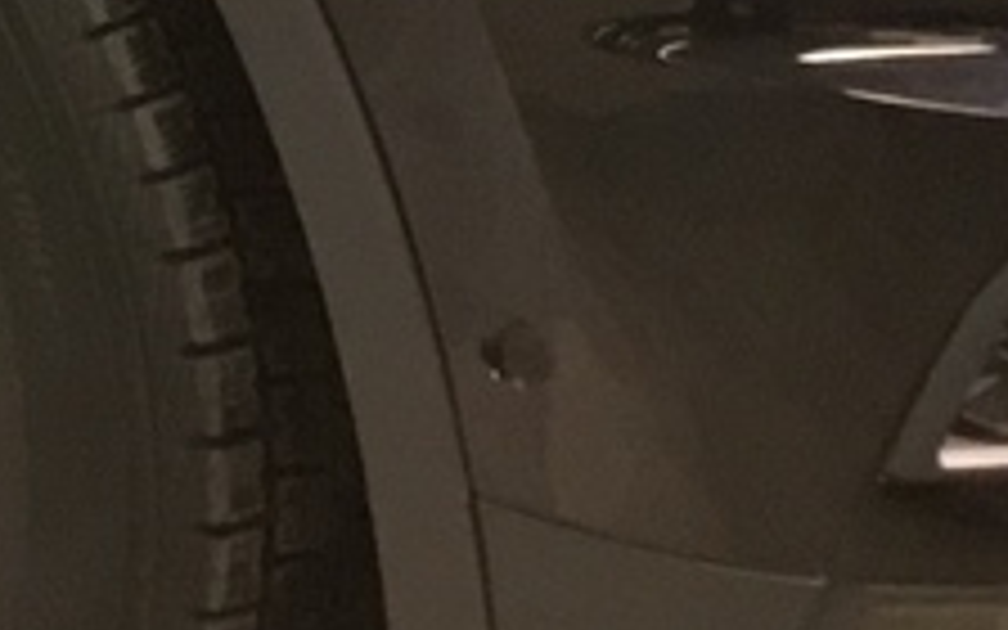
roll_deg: +0.2
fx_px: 5796
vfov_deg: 5.7
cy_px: -1526
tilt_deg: -11.5
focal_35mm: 211
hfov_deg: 9.7
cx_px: -464
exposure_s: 1/33
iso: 125
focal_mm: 3.3
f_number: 2.4
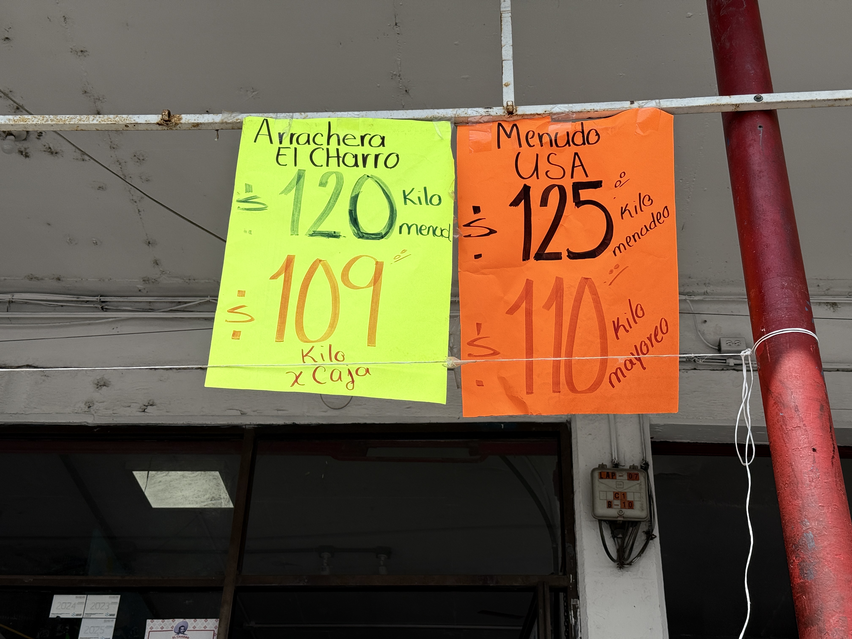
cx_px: 426
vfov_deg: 30.3
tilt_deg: +33.7
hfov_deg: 39.7
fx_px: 1181
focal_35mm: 48
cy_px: 320
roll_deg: -2.0
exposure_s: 1/4098
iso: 64
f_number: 1.78
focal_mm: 6.76
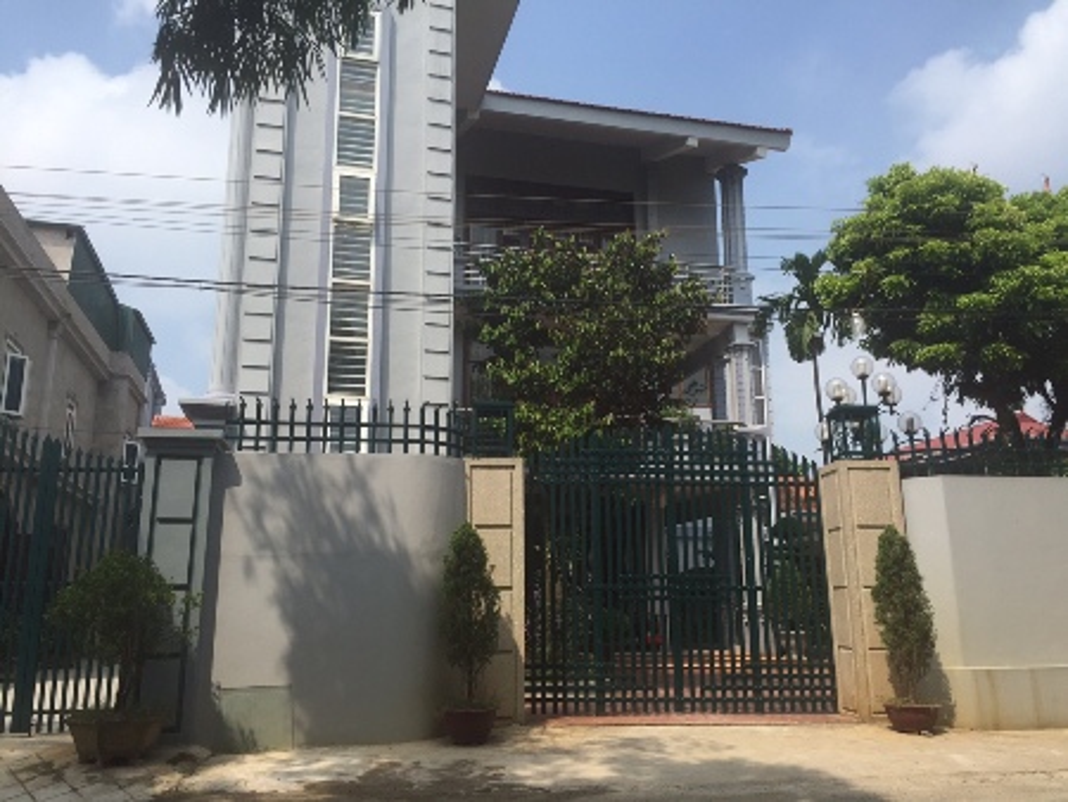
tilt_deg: +12.7
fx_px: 895
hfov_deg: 61.6
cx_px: 534
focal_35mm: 29
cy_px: 401
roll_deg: -0.2
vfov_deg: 48.3
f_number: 2.2
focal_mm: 4.15
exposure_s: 1/1799
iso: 32
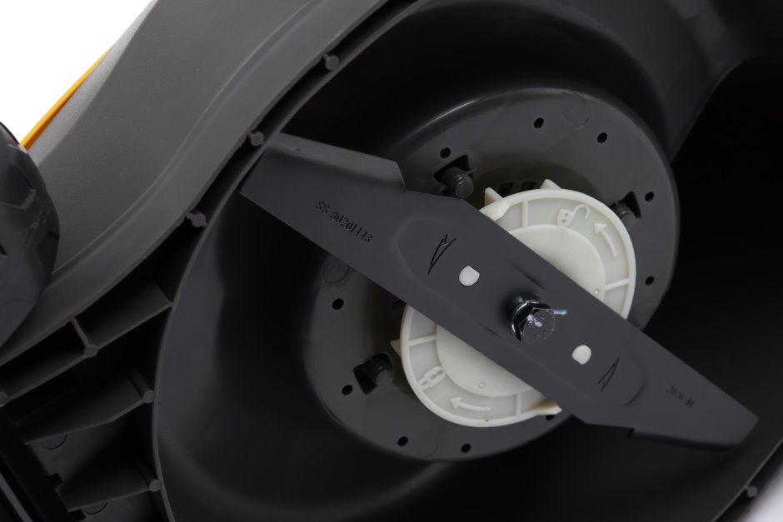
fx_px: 1958
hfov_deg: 22.6
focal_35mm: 90
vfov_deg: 15.2
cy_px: 261
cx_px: 392
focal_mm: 90
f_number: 10
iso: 50
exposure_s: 1/125
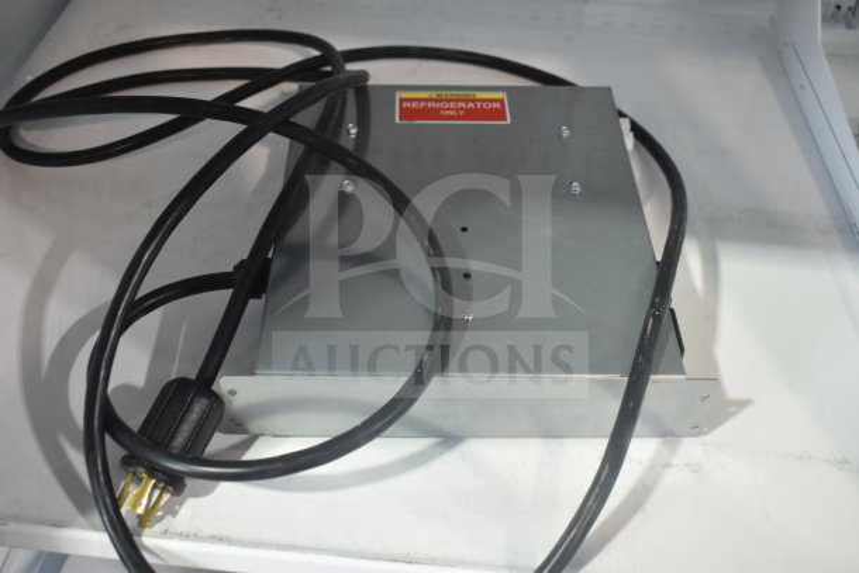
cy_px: 286
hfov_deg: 47.9
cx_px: 430
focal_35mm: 40
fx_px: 967
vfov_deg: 33.0
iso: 560
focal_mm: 27
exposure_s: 1/40
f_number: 4
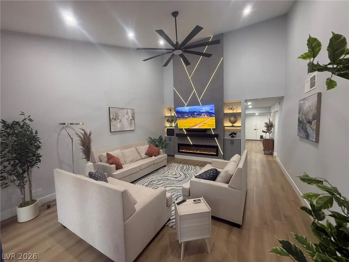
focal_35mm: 14
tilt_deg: -2.8
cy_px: 131
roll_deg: +1.5
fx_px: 141
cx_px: 174
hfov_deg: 102.1
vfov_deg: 85.7
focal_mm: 2.22
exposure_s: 1/72
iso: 320
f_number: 2.2
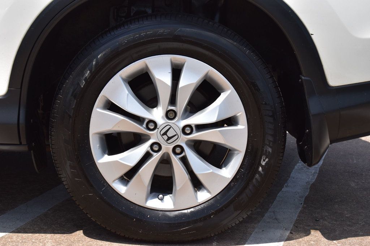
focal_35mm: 60
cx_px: 185
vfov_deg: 22.6
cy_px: 123
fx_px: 616
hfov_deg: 33.4
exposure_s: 1/500
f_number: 11
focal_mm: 40
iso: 320
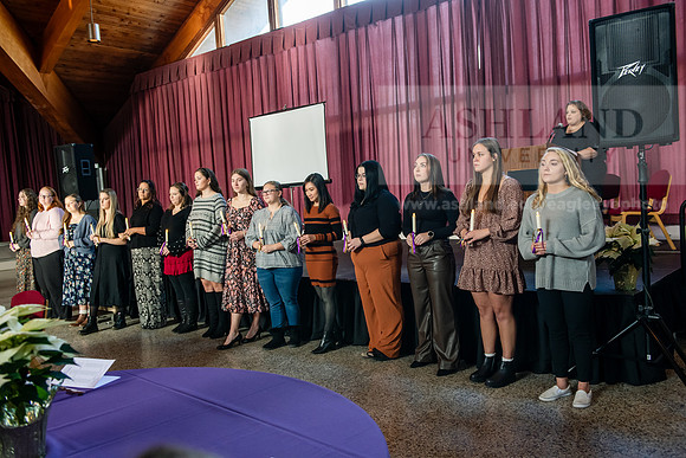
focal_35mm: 32
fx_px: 610
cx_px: 343
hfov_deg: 58.7
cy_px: 229
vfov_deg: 41.1
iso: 1600
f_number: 4
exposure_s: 1/160
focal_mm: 32
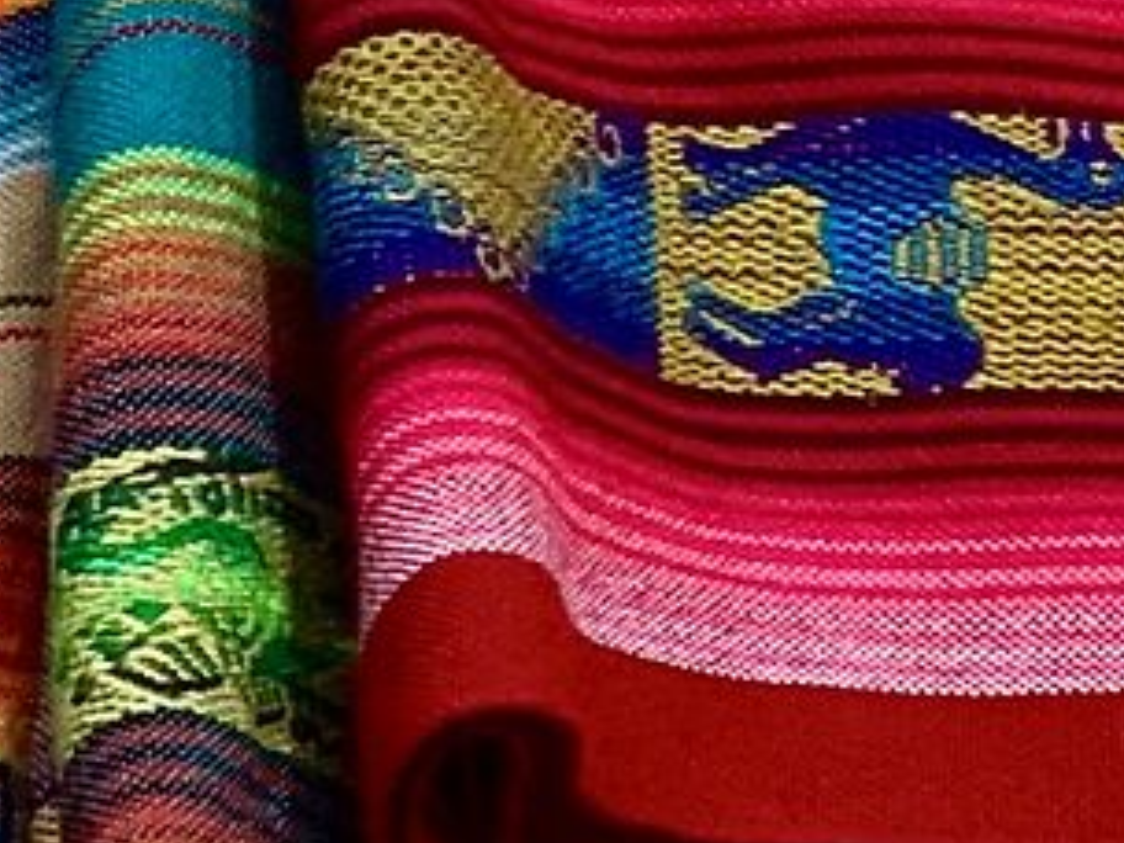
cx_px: 2902
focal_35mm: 410
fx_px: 13313
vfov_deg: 3.5
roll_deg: +3.2
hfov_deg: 4.7
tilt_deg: +5.2
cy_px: -2148
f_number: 2.4
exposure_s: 1/516
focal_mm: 6
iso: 16
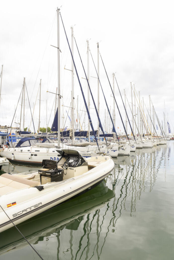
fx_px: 174
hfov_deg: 53.2
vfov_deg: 73.7
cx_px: 87
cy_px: 130
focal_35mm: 24
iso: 100
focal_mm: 24
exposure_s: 1/160
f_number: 7.1
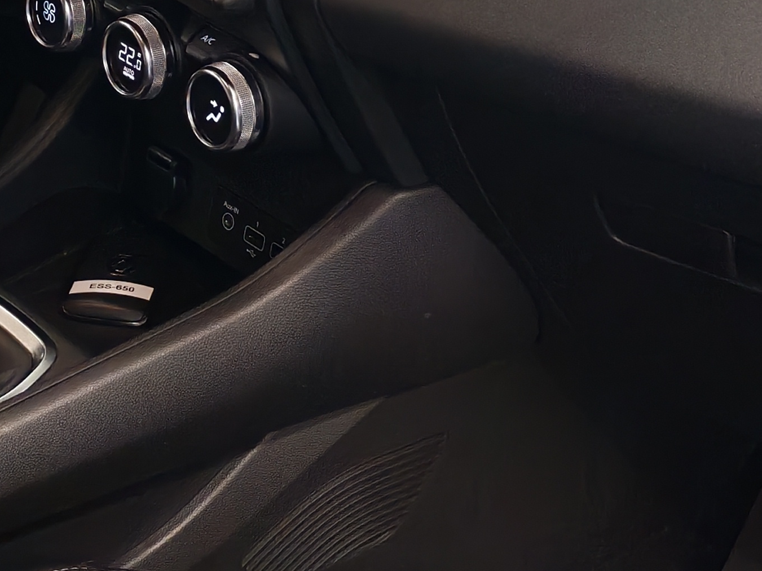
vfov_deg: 15.6
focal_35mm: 94
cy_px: 116
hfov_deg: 20.8
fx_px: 2069
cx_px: 224
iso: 1250
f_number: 1.9
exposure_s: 1/100
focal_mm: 6.12
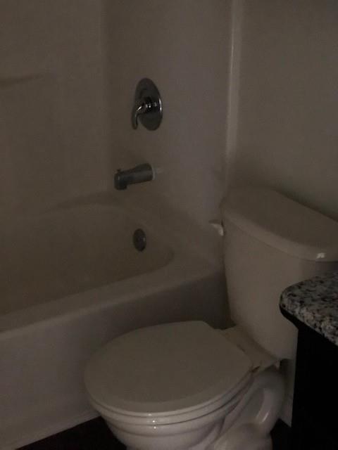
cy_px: 225
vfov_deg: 33.8
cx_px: 169
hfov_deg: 25.7
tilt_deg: -26.0
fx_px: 742
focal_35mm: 57
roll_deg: -0.7
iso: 1250
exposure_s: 1/30
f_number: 2.8
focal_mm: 6.6
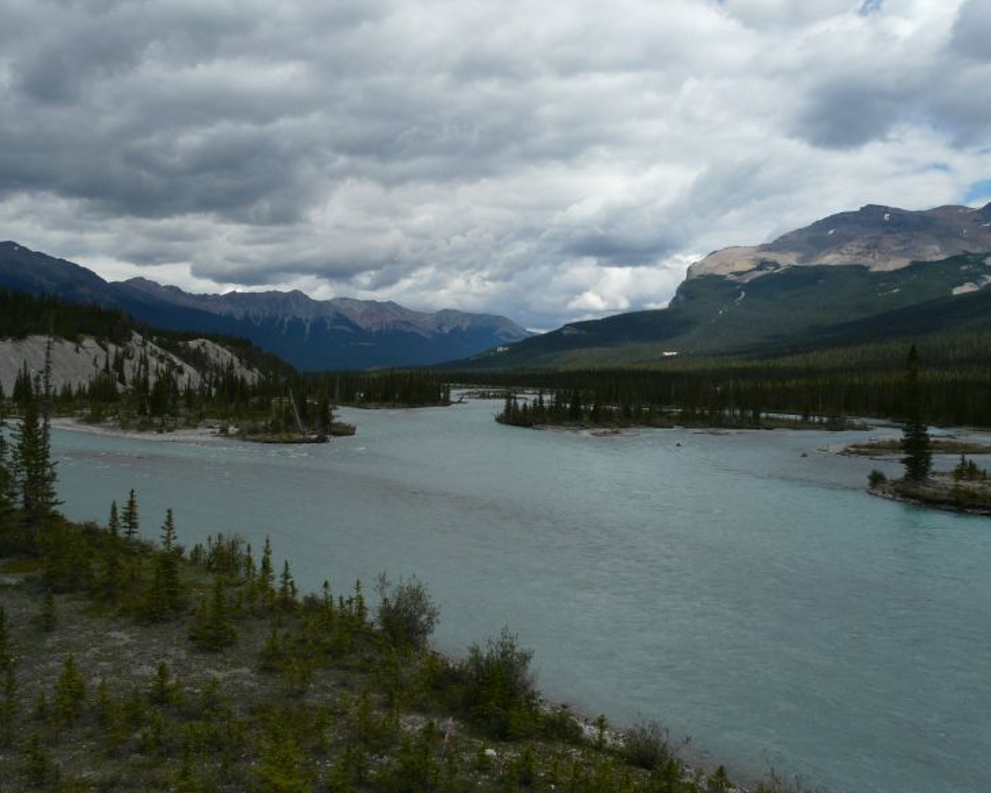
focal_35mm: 30
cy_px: 396
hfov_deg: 58.7
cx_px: 468
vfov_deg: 48.5
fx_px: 880
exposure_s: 1/400
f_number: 6.3
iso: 100
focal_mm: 4.6
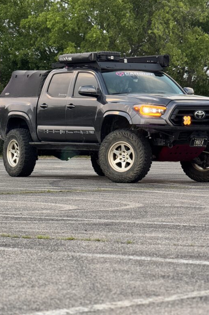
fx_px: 1438
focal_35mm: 165
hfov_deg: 8.3
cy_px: 126
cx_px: 125
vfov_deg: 12.5
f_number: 2.8
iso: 160
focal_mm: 15.66
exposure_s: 1/99
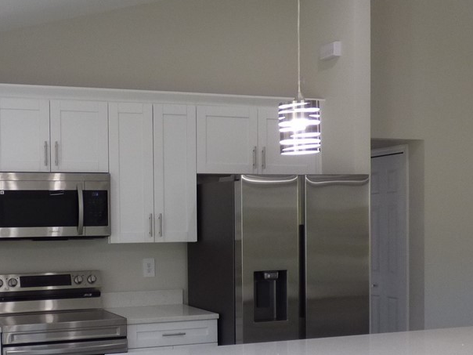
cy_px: 263
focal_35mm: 53
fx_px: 724
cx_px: 136
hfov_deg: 35.6
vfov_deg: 27.2
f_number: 2.8
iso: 125
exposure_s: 1/60
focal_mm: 3.58
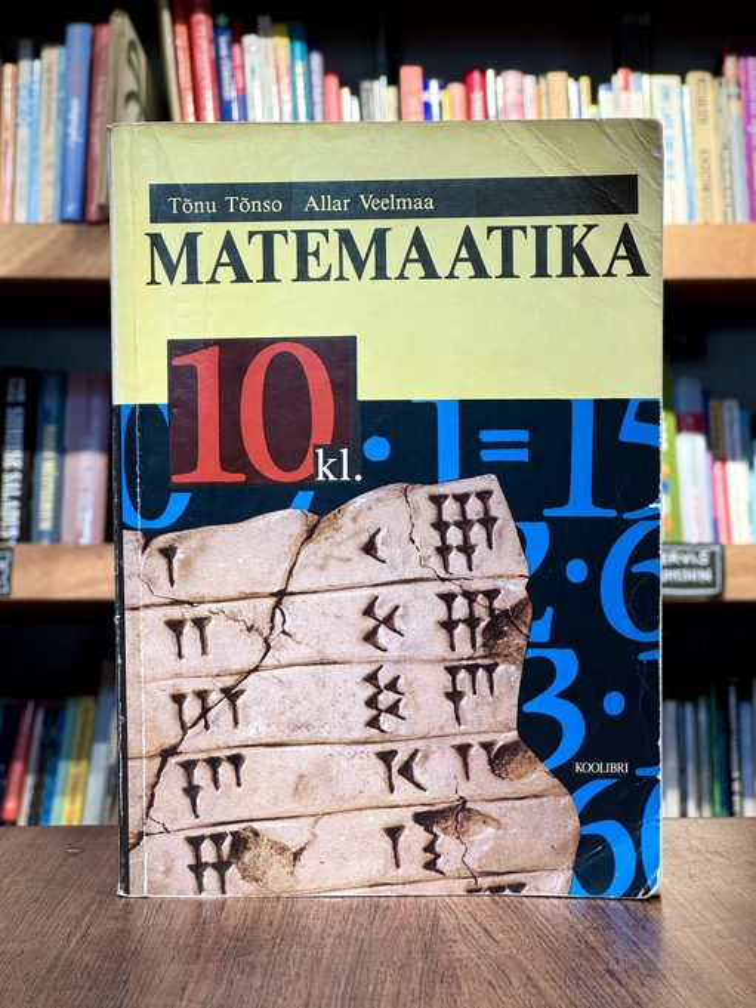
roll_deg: +0.2
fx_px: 2241
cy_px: 504
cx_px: 378
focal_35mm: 77
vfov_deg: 25.3
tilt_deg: -1.1
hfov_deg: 19.1
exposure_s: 1/69
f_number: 2.8
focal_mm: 9
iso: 250
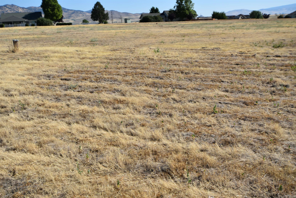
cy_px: 99
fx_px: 296
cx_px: 148
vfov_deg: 36.9
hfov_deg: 53.1
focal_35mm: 36
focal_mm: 24
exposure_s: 1/250
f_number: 8
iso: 100
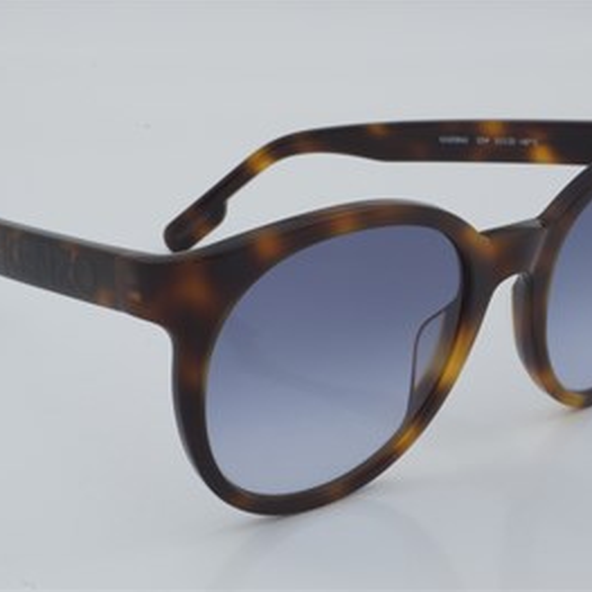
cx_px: 313
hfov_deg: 17.9
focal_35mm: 97
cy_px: 295
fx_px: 1877
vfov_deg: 17.9
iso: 100
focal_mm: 50
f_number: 32
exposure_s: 1/3
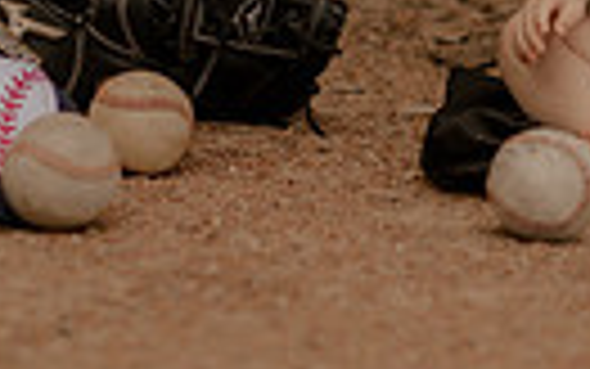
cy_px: -172
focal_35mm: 268
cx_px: 346
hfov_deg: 7.8
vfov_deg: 4.9
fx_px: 4311
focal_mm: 50
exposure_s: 1/4000
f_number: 3.2
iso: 160
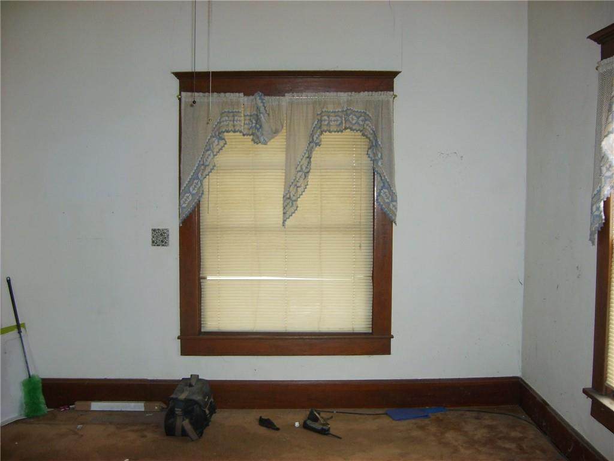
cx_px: 307
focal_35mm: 35
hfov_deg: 52.6
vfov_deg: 40.7
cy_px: 230
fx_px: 621
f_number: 2.8
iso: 123
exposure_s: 1/30
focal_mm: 5.8
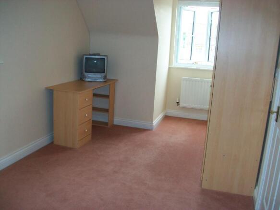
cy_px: 105
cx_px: 140
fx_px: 275
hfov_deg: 54.0
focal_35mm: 34
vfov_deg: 41.8
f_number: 2.8
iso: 120
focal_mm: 5.7
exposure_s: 1/60
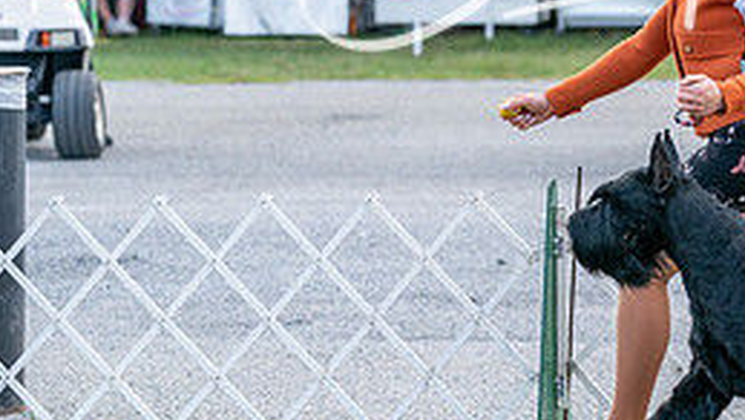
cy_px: 102
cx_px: 716
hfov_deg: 7.2
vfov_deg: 4.1
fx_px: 5890
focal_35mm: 298
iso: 800
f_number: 4.5
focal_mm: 127
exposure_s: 1/1250
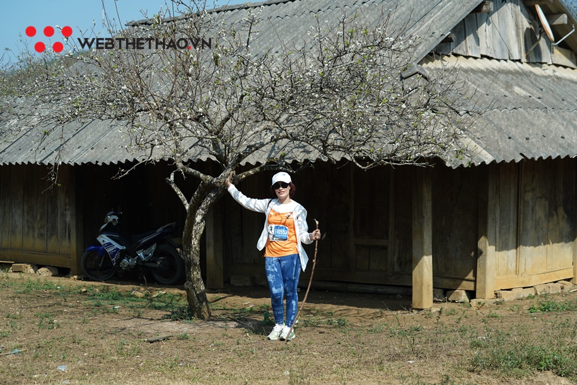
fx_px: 1122
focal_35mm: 70
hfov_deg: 28.8
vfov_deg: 19.5
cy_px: 192
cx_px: 288
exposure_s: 1/640
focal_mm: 70
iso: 80
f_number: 4
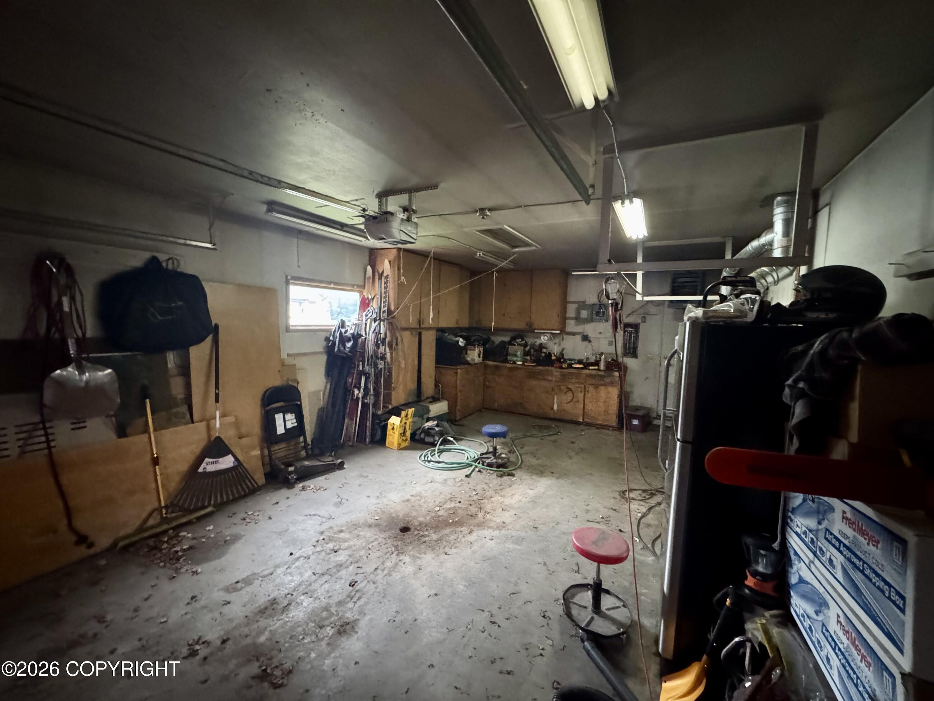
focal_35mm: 14
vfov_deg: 85.7
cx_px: 467
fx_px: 378
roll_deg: -1.0
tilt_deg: -4.4
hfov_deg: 102.1
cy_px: 350
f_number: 2.2
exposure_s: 1/30
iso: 1600
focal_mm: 2.22
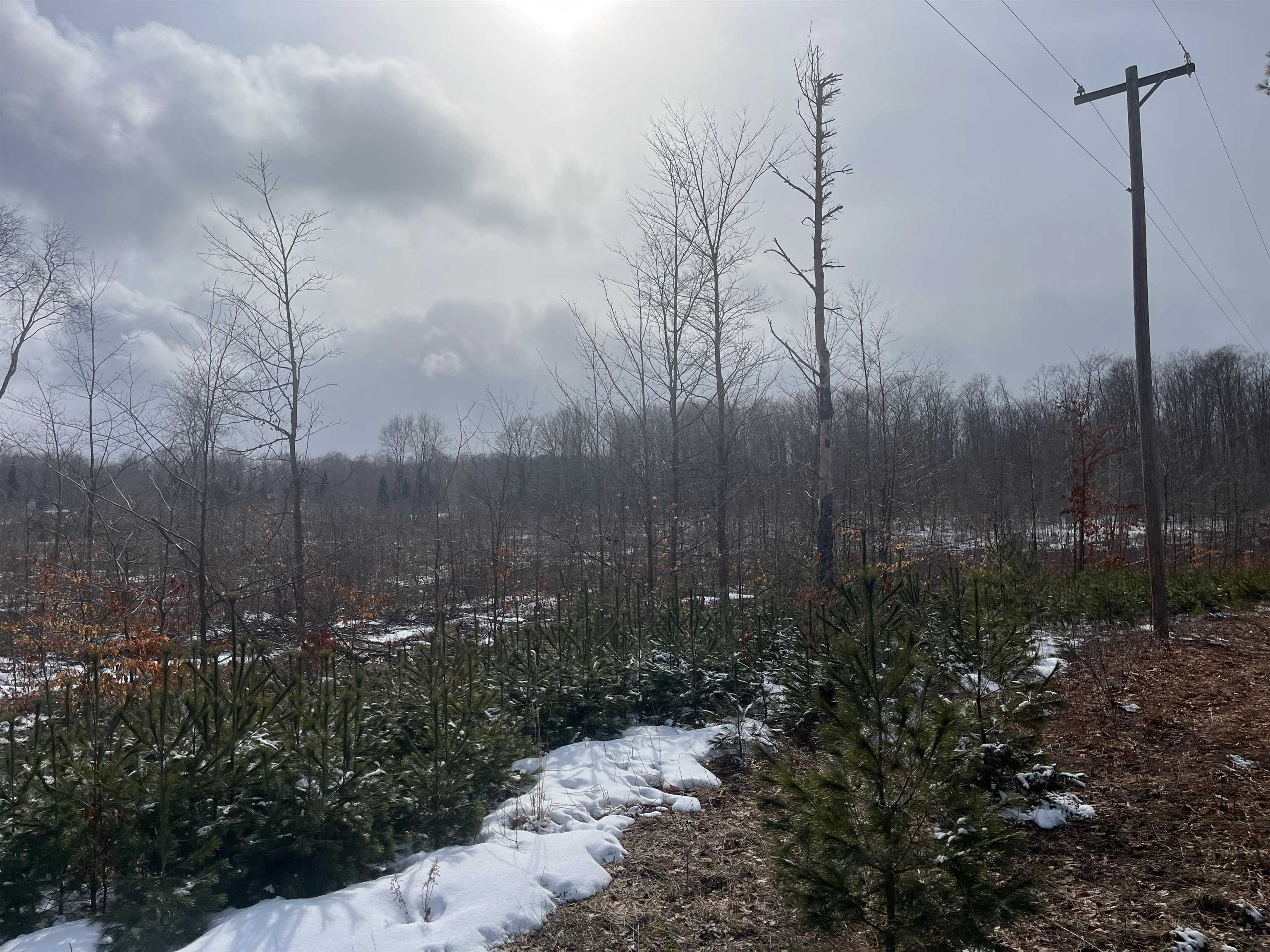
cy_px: 476
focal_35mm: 26
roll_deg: +0.3
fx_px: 954
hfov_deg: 67.3
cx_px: 635
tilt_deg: +3.4
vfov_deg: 53.1
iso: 50
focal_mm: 5.1
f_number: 1.6
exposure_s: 1/11905
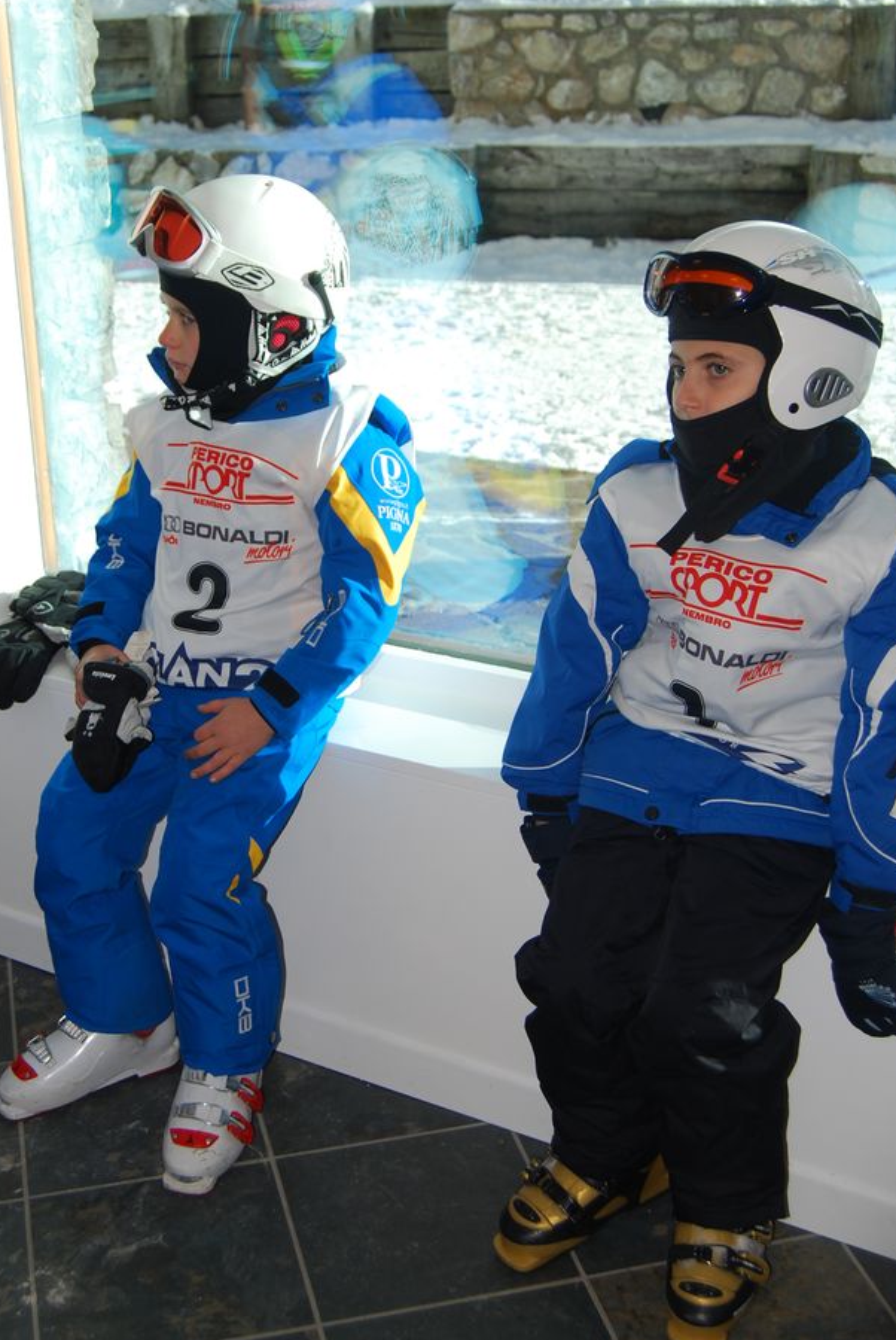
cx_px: 349
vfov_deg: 41.0
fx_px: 1788
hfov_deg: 28.1
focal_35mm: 48
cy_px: 613
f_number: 4
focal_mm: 24
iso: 100
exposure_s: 1/160
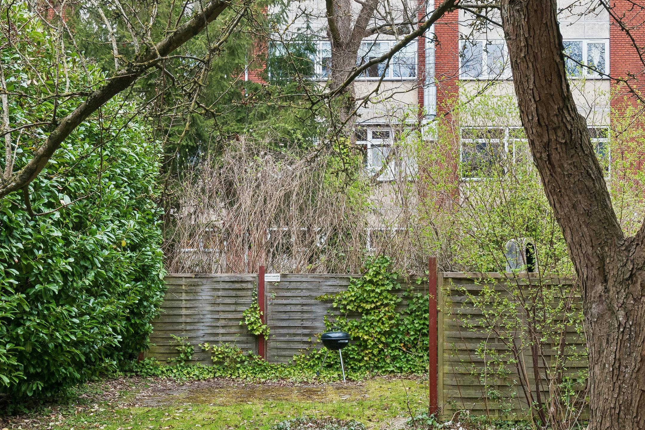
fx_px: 896
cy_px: 225
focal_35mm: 50
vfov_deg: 27.0
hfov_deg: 39.4
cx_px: 391
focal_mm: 24
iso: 250
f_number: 10
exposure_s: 1/100
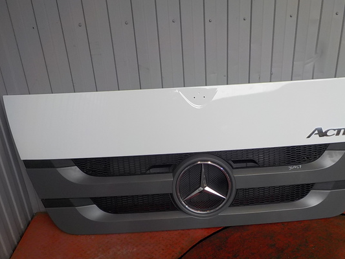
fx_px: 359
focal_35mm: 36
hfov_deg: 51.2
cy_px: 146
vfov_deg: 39.6
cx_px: 196
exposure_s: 1/100
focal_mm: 4.1
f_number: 3.3
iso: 125
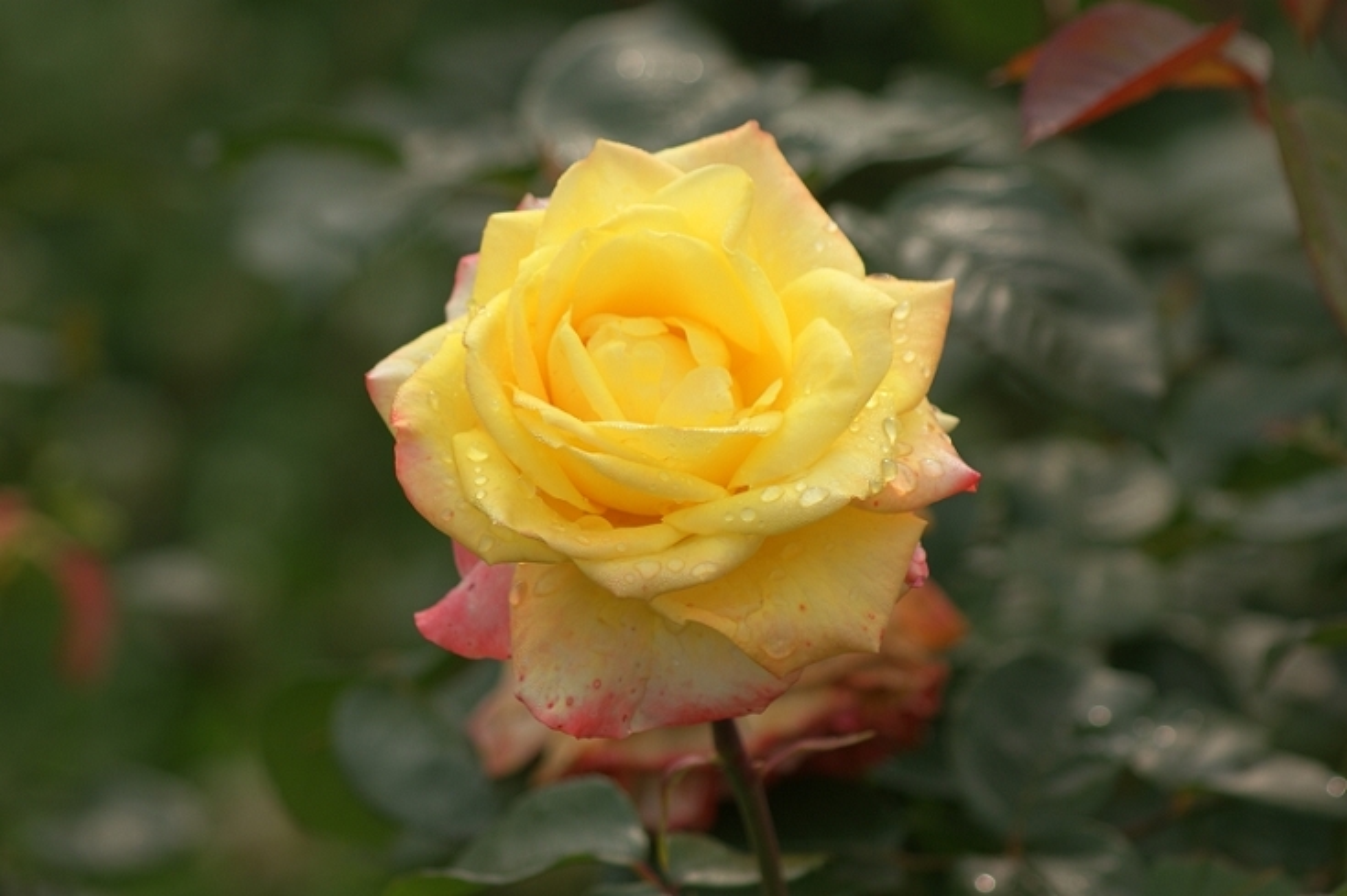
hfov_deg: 9.8
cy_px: 448
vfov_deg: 6.5
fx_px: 7852
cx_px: 674
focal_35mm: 210
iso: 100
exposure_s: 1/250
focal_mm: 140
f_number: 5.6
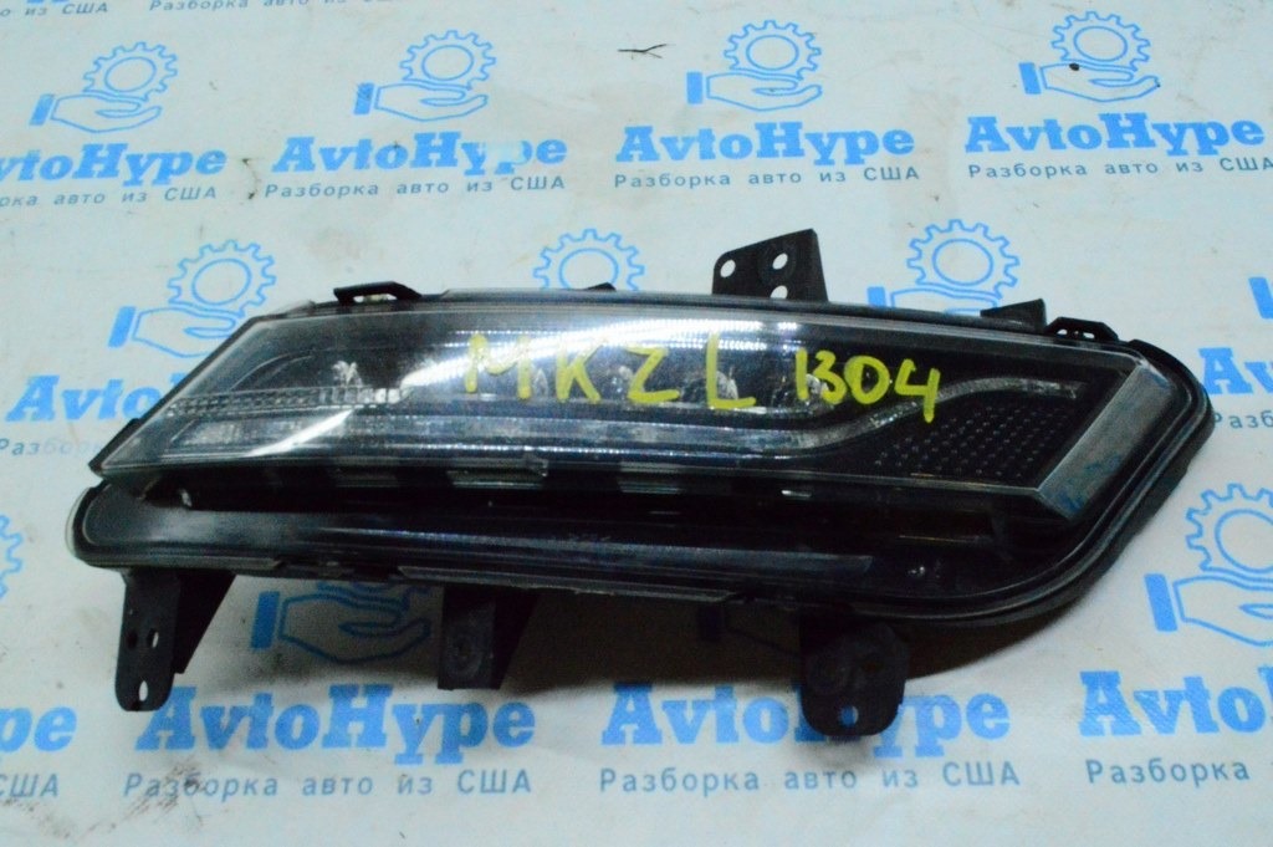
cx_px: 636
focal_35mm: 32
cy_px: 424
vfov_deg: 41.6
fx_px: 1113
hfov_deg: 59.5
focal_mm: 21
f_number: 25
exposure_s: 1/100
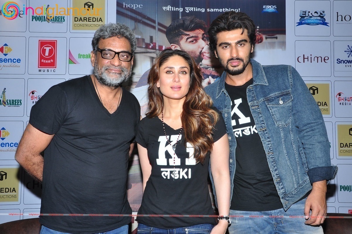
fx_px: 366
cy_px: 117
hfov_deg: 51.3
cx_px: 176
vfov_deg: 35.4
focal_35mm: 38
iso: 400
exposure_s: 1/125
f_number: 11
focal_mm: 25
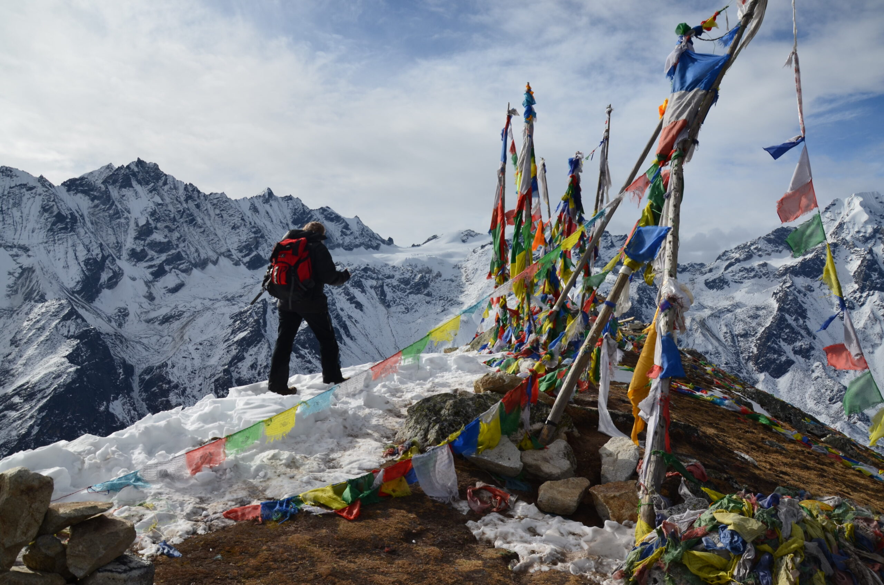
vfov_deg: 47.7
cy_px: 292
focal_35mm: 27
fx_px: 662
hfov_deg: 67.5
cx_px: 442
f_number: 11
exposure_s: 1/125
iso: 125
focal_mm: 18
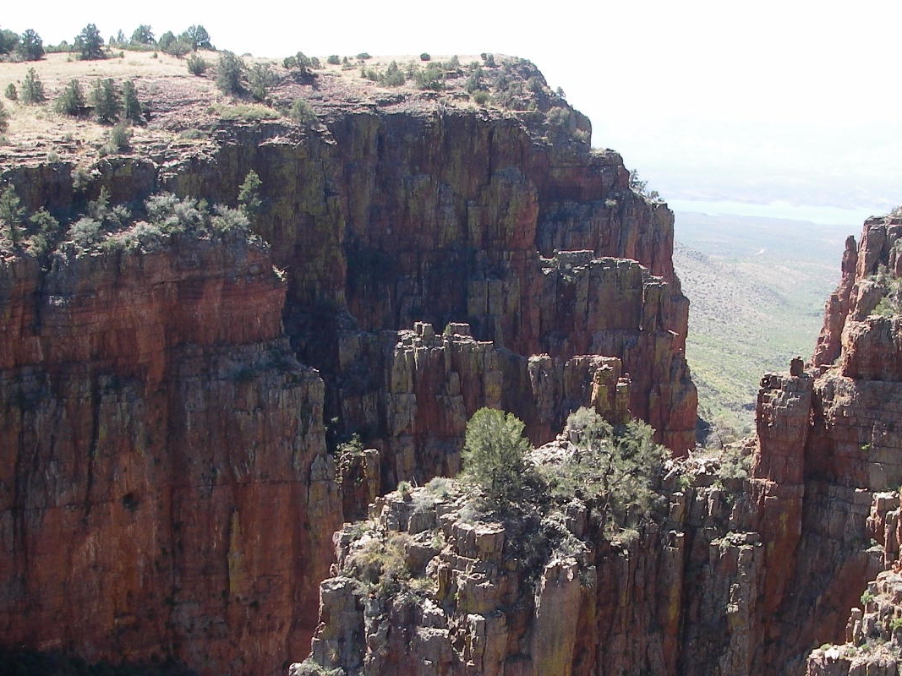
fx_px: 1485
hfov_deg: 33.7
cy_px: 488
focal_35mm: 57
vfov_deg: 25.4
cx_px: 519
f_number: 6.6
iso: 64
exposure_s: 1/60
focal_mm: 6.3
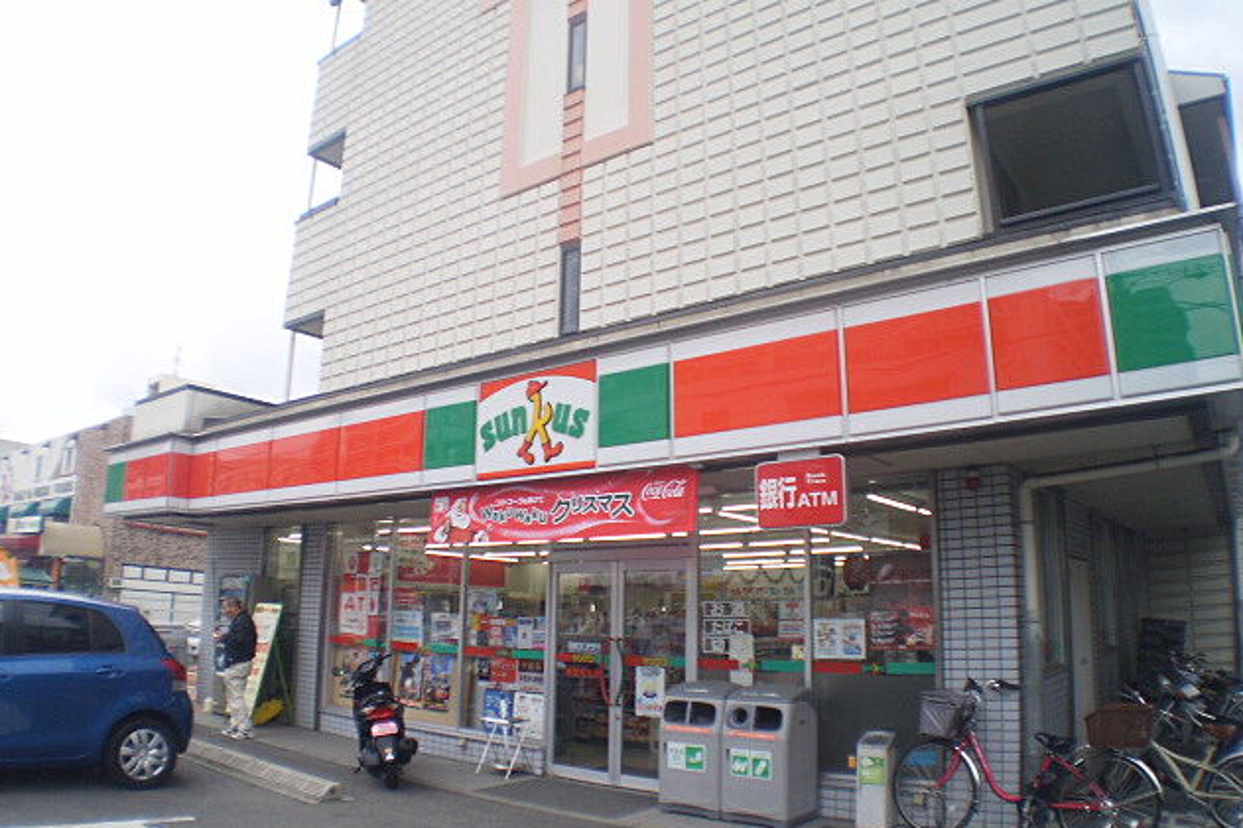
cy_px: 410
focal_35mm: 38
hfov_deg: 50.7
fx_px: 1311
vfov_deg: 35.0
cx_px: 617
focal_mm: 6.3
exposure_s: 1/250
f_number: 3.1
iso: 125
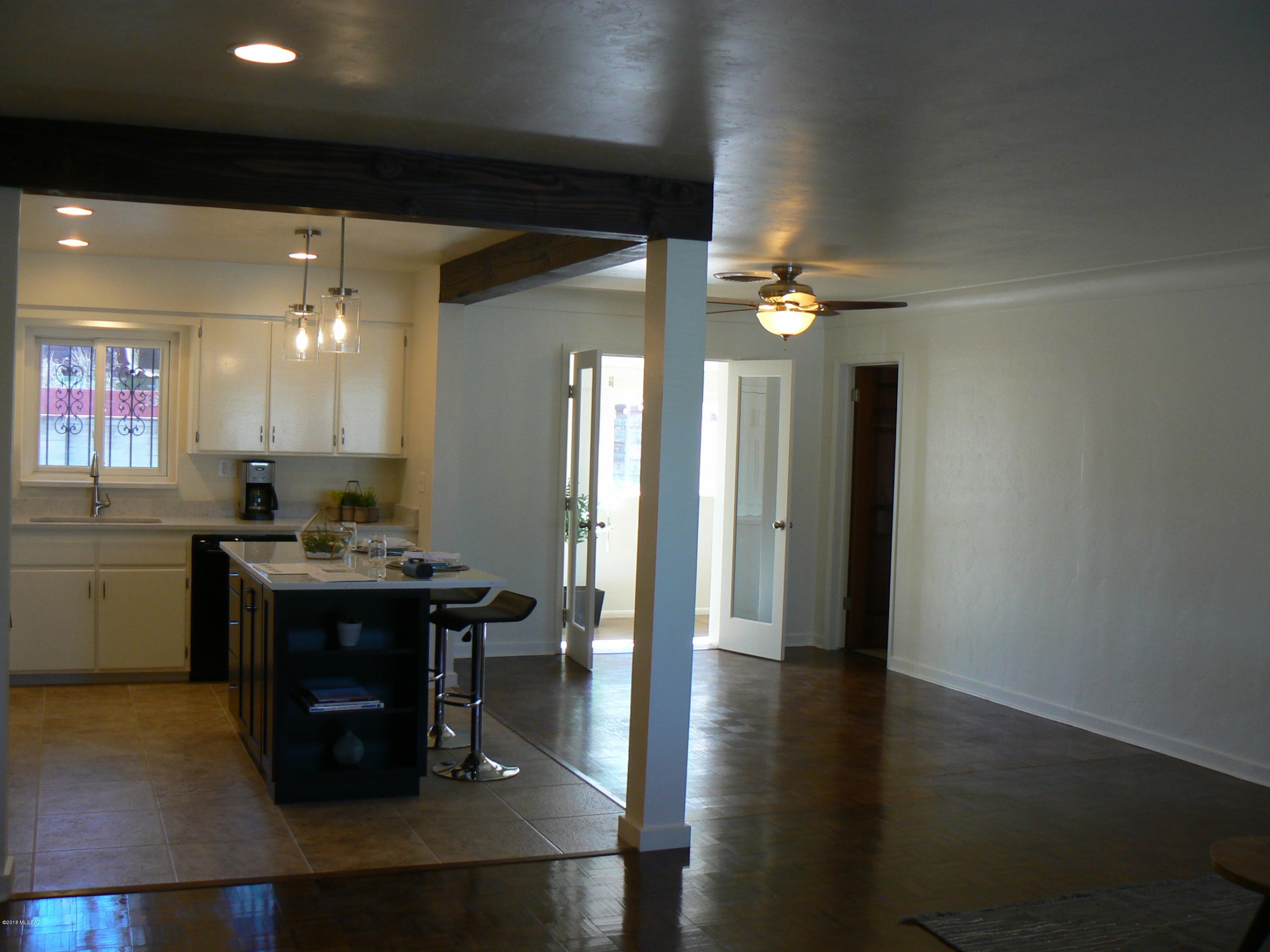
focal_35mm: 36
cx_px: 635
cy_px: 476
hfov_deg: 51.4
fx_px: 1321
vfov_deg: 39.7
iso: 80
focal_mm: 6
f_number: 2.8
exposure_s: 1/30
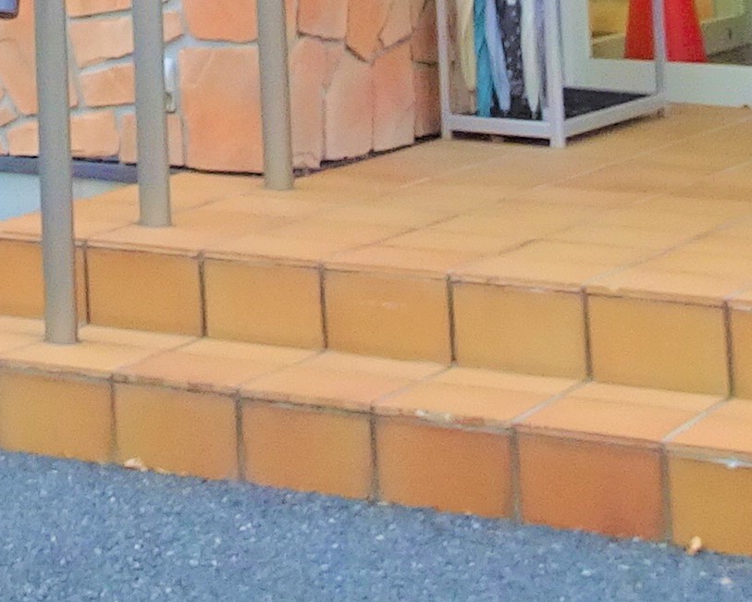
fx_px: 3139
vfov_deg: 9.9
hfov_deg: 12.4
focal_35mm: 141
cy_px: -743
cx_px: -623
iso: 100
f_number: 3.5
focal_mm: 4.1
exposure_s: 1/30
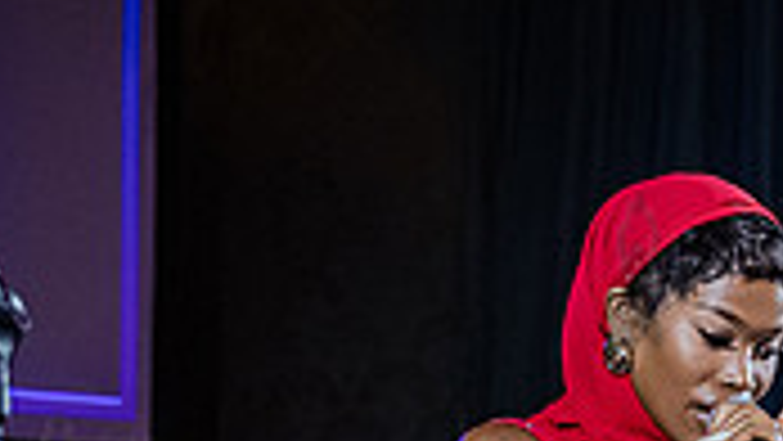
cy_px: 706
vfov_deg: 6.9
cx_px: 677
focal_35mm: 174
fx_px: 3614
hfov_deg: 12.3
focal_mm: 47
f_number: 3.2
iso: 12800
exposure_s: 1/400
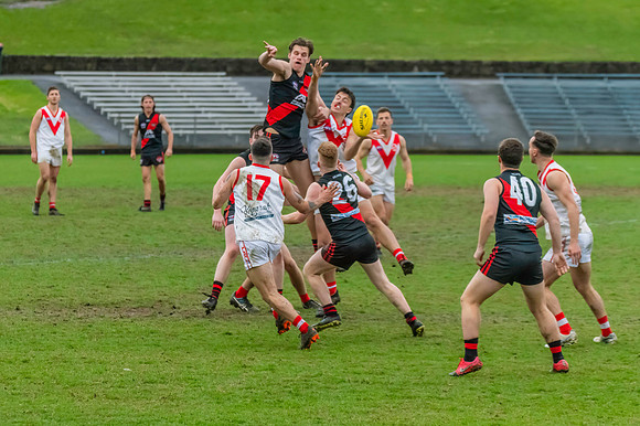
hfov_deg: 9.0
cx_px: 220
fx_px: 4050
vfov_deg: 6.0
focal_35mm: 228
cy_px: 170
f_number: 5
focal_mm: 170
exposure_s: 1/2500
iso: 5600
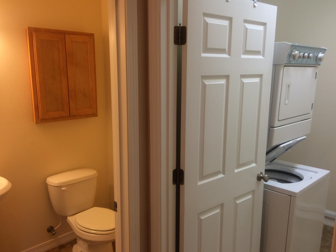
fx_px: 311
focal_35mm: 32
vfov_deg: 44.1
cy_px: 137
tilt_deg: -12.7
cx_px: 155
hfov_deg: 56.8
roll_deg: +0.9
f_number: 2.2
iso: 50
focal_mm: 4.15
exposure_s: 1/30
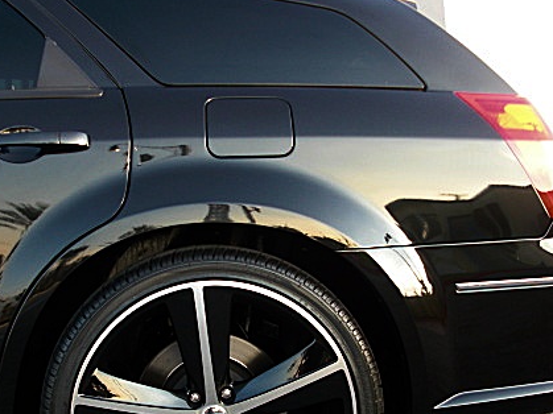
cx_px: 236
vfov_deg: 26.4
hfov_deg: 34.9
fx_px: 878
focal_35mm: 55
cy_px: 270
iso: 100
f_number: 2.8
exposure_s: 1/80
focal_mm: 6.3
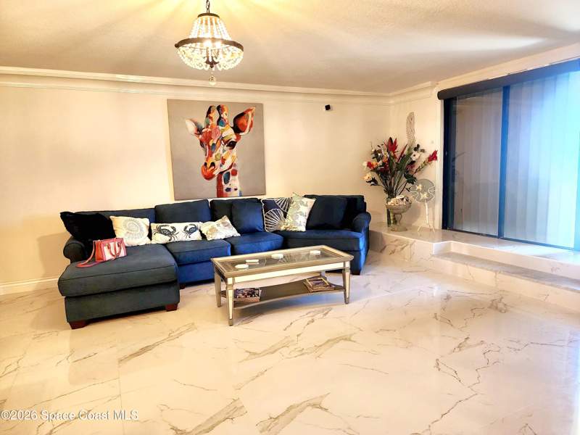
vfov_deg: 58.9
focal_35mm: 23
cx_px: 290
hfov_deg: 73.9
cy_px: 218
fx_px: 385
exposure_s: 1/60.2
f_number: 1.8
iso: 640
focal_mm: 6.4
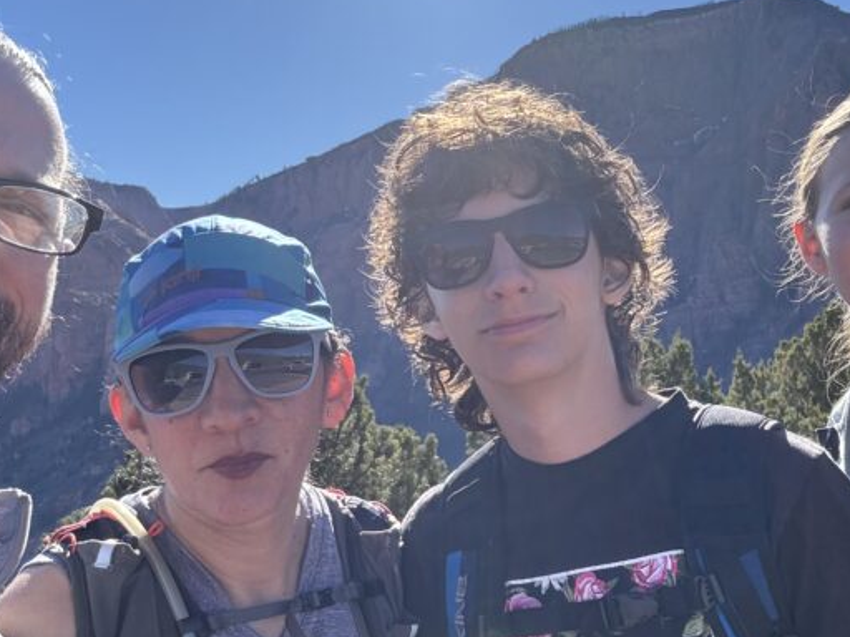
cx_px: 468
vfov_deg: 31.4
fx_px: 1130
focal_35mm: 46
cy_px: 244
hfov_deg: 41.2
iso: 25
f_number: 1.9
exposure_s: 1/607
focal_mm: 2.69
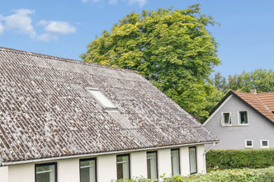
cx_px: 57
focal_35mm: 41
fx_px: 312
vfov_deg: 31.8
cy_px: 142
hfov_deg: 45.2
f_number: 6.3
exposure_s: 1/250
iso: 250
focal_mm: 17
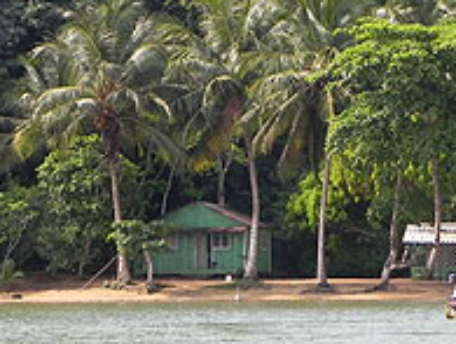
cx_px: 456
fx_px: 2587
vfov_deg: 7.6
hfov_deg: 10.0
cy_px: 44
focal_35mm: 196
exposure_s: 1/208
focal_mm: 15.1
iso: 160
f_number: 5.6
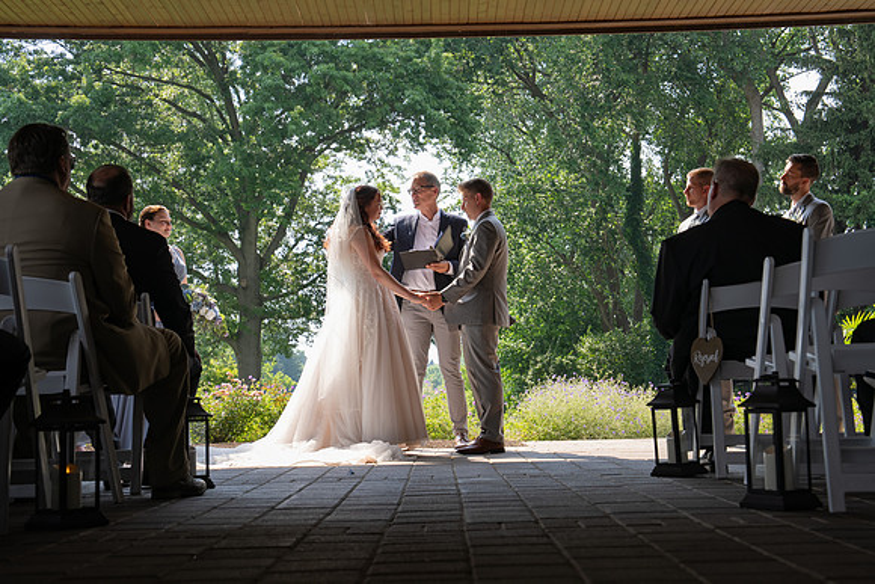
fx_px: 1434
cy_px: 292
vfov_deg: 23.0
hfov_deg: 33.9
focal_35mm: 59
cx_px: 438
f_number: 7.1
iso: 125
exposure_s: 1/160
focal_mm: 59
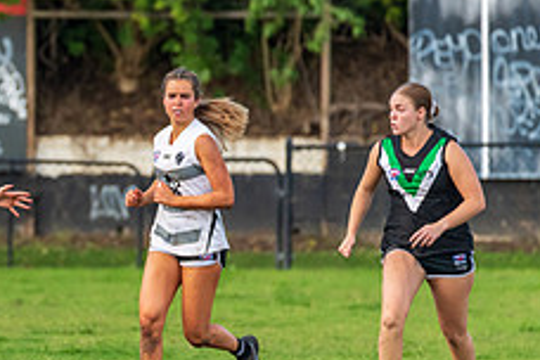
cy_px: 264
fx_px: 17204
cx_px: -121
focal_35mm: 1147
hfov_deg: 1.8
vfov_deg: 1.2
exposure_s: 1/1250
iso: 1100
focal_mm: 450
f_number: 6
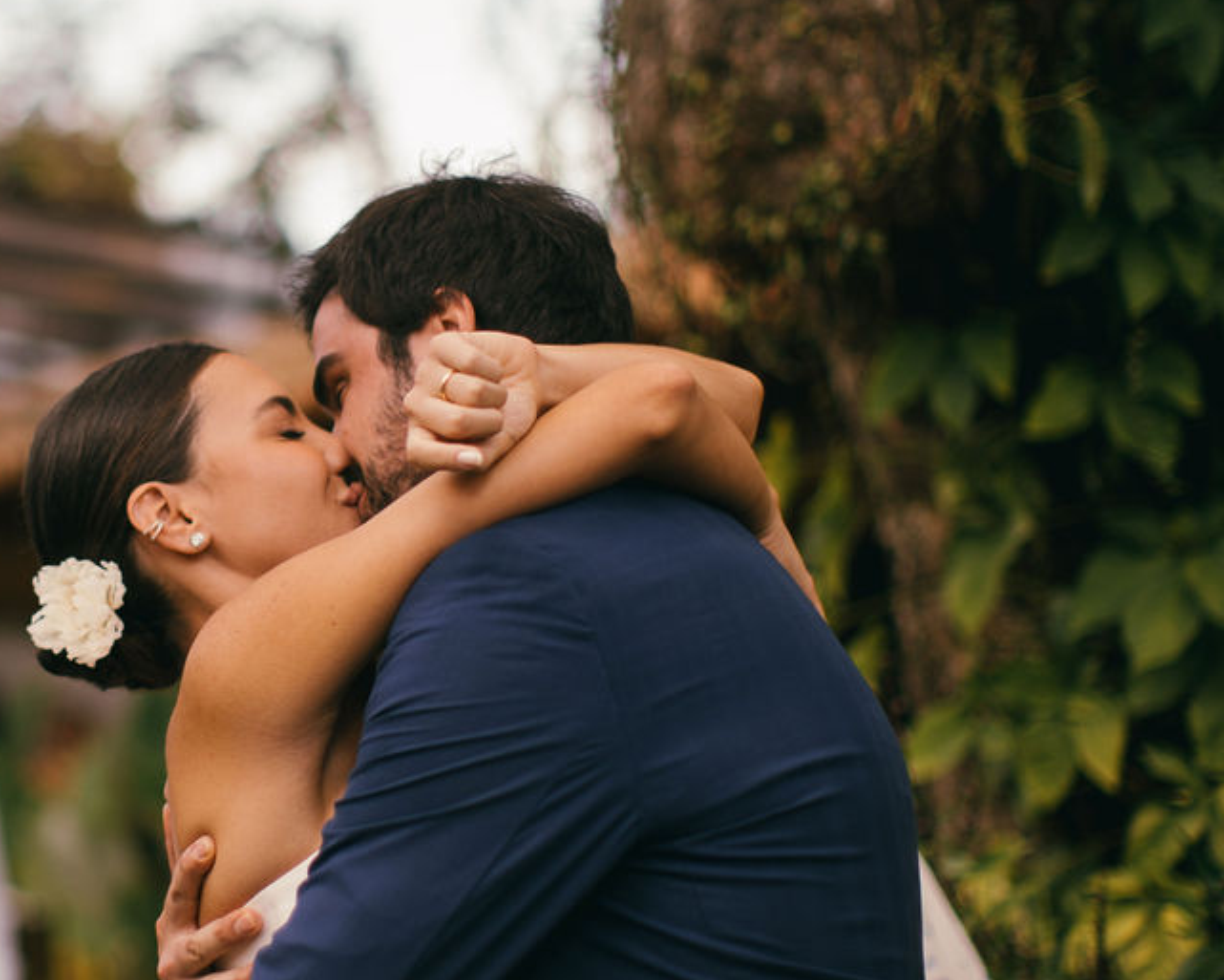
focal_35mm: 95
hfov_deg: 19.9
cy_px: 451
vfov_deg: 16.2
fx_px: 3442
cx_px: 244
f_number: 1.4
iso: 80
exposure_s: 1/800
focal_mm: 50
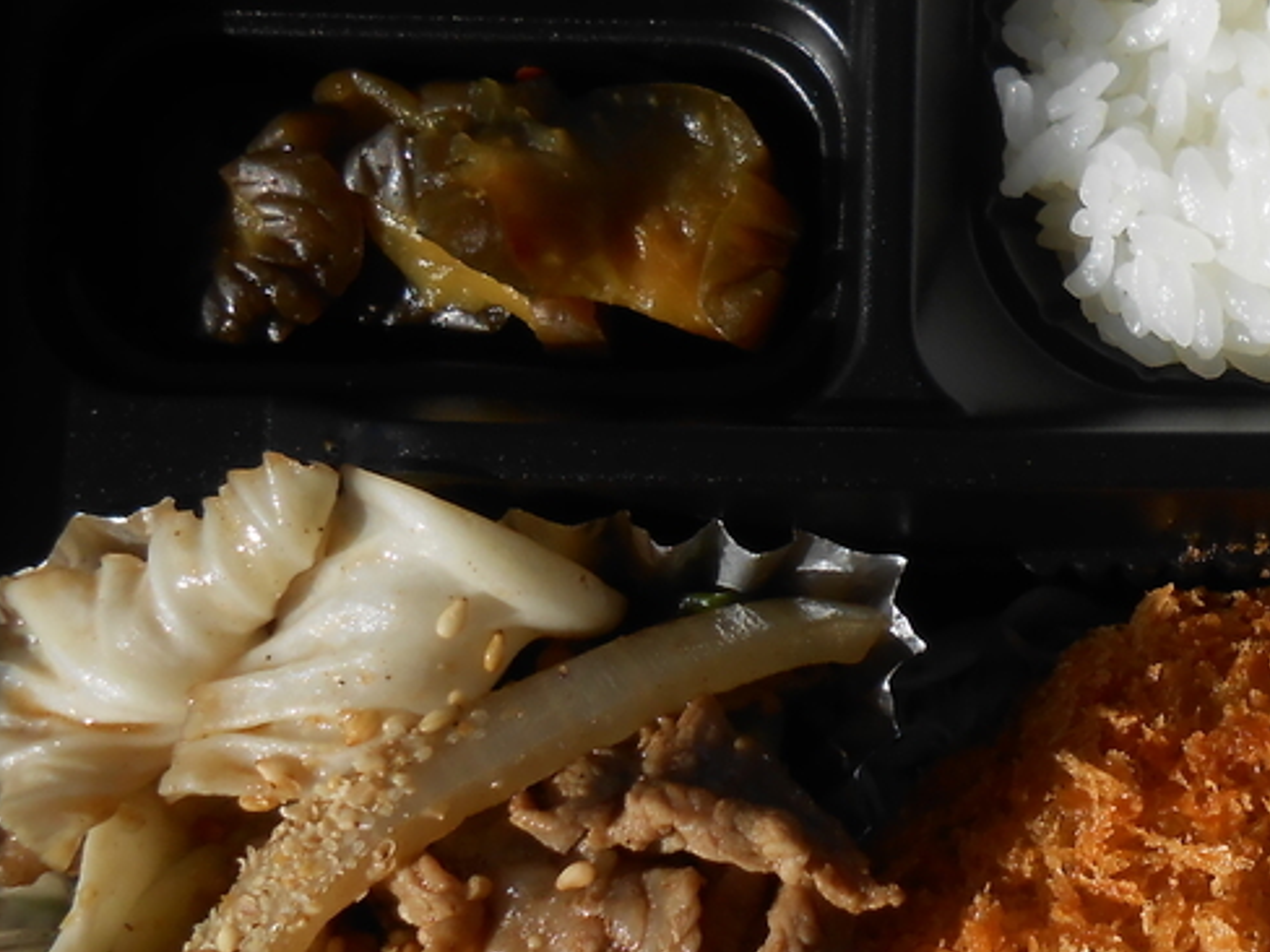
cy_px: 395
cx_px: 1288
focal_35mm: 64
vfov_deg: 22.9
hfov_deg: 28.3
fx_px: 2348
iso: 80
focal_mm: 4.6
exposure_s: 1/1250
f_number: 3.5
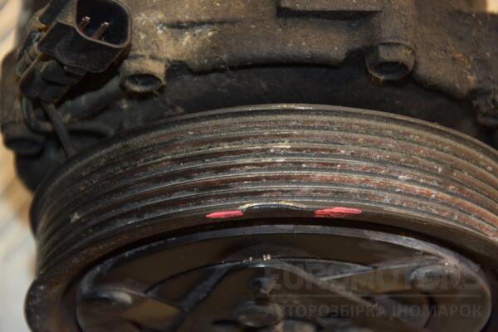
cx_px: 249
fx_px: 2179
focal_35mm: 158
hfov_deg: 13.0
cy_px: 166
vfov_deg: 8.7
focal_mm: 105
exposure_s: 1/60
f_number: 5.6
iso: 800
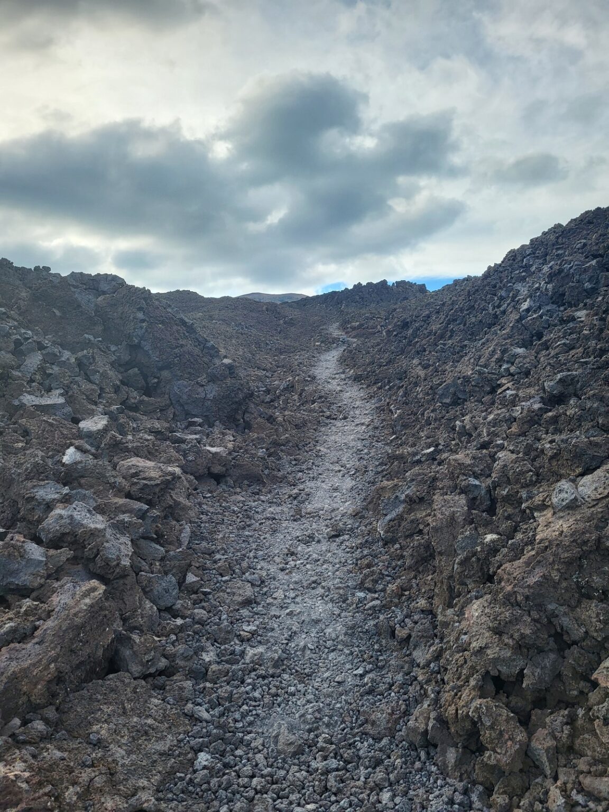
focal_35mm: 26
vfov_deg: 67.3
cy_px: 406
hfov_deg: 53.1
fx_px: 610
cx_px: 304
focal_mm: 5.4
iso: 40
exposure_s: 1/769
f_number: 1.8
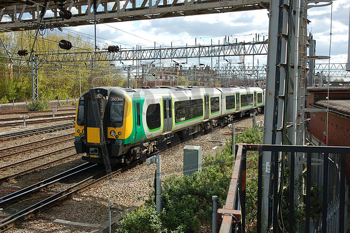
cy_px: 116
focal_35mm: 40
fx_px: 394
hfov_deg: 48.0
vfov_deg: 33.0
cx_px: 175
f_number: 8
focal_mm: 27
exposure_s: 1/250
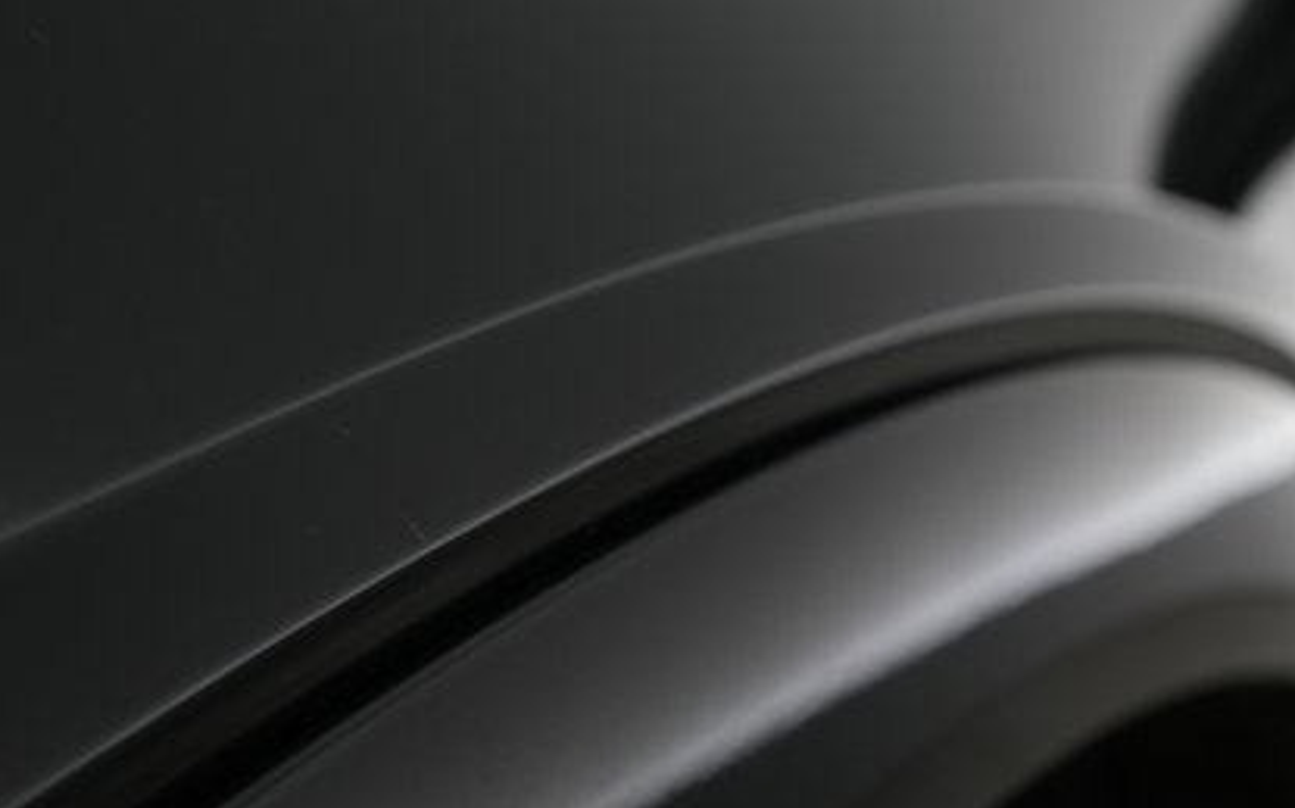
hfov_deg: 45.2
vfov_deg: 29.1
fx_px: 1552
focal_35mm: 44
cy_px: 509
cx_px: 724
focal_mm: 28
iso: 1600
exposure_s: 1/100
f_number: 4.5
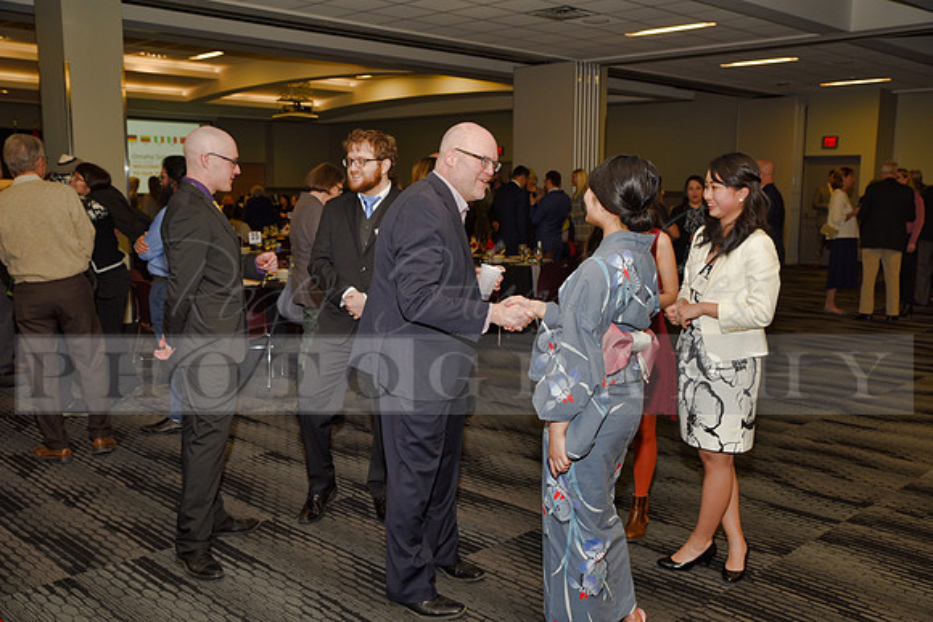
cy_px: 311
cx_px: 466
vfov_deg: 36.9
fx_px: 933
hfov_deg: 53.1
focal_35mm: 36
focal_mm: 36
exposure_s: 1/60
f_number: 5
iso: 200
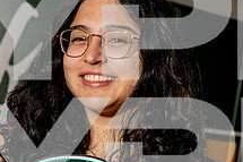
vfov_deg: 7.2
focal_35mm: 189
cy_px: 158
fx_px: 1275
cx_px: 84
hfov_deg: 10.9
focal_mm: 70
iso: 100
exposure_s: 1/250
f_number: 6.3
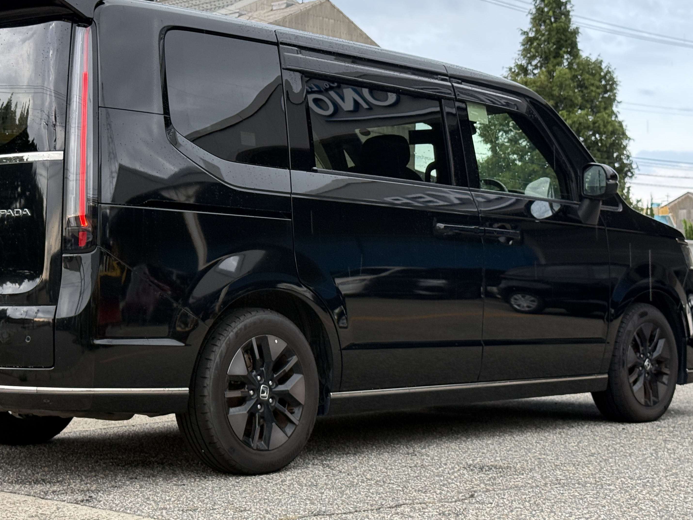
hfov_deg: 28.5
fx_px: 1361
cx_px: 272
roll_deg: -0.5
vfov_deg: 21.6
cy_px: 239
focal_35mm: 68
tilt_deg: +2.8
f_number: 1.78
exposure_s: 1/143
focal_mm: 6.76
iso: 100
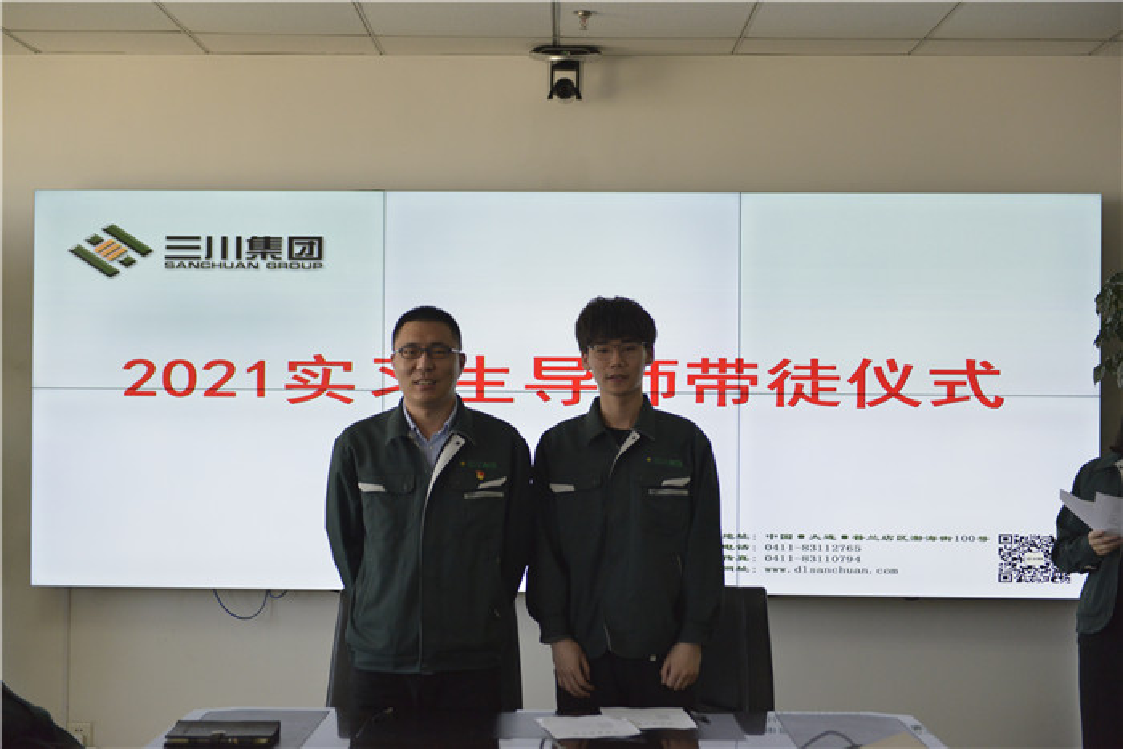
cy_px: 374
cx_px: 562
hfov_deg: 33.4
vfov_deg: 22.6
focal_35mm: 60
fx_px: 1872
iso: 3200
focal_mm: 60
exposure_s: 1/2000
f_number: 2.8
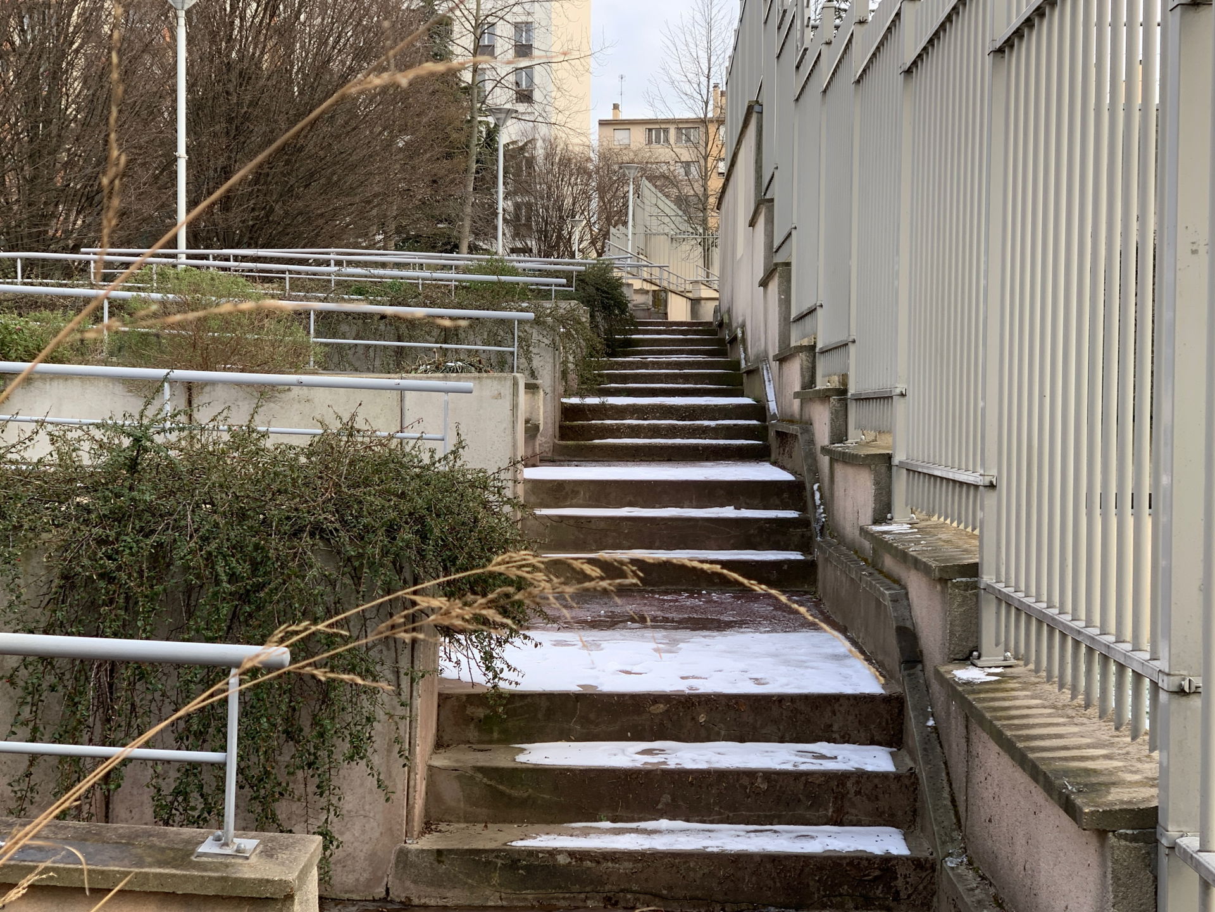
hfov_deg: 36.8
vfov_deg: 28.0
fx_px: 1825
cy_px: 456
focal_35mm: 52
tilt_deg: -0.5
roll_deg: +1.3
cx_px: 608
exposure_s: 1/100
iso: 16
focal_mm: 6
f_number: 2.4
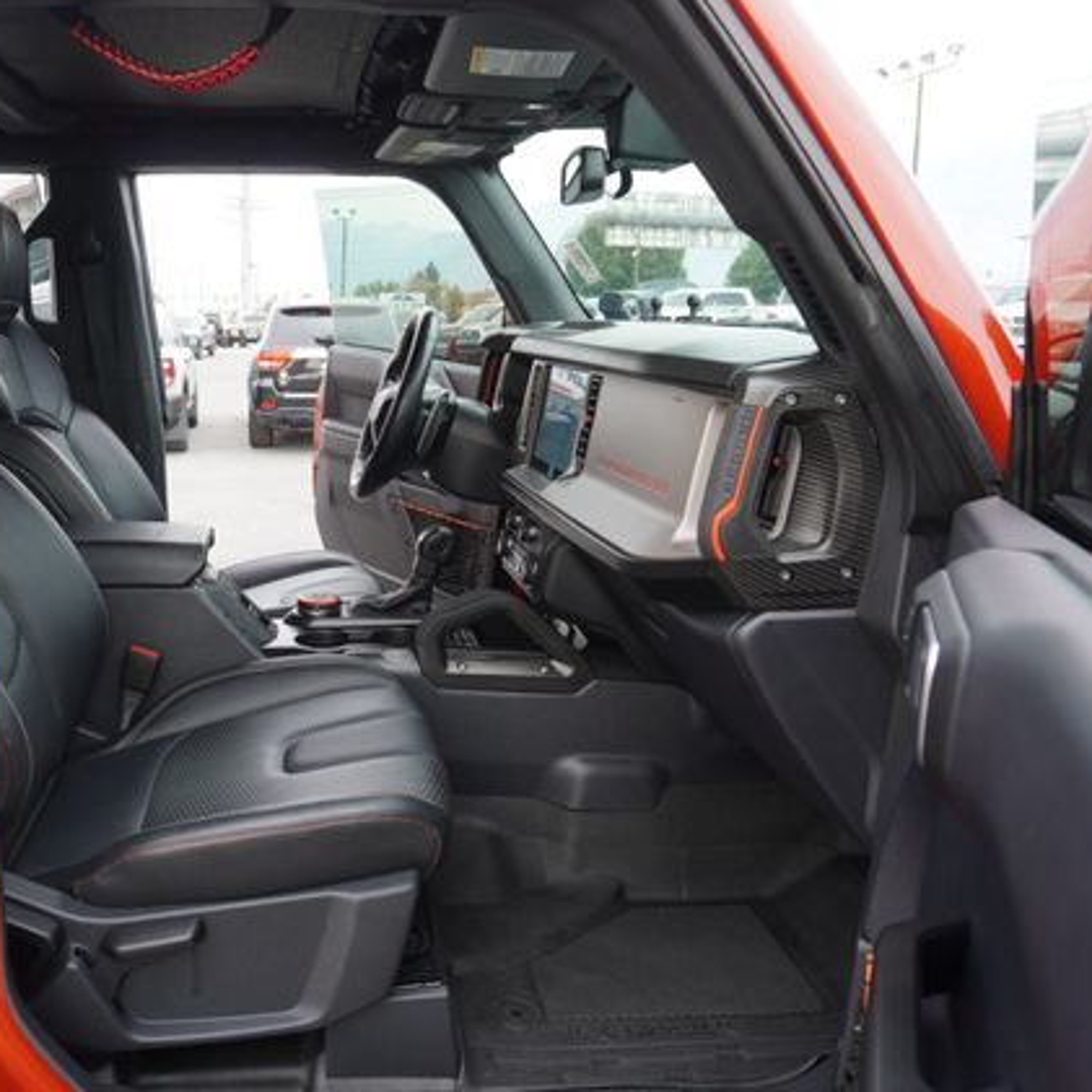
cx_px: 298
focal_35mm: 31
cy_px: 547
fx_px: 1106
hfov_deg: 50.7
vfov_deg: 52.5
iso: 100
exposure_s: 1/80
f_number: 4.5
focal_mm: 16
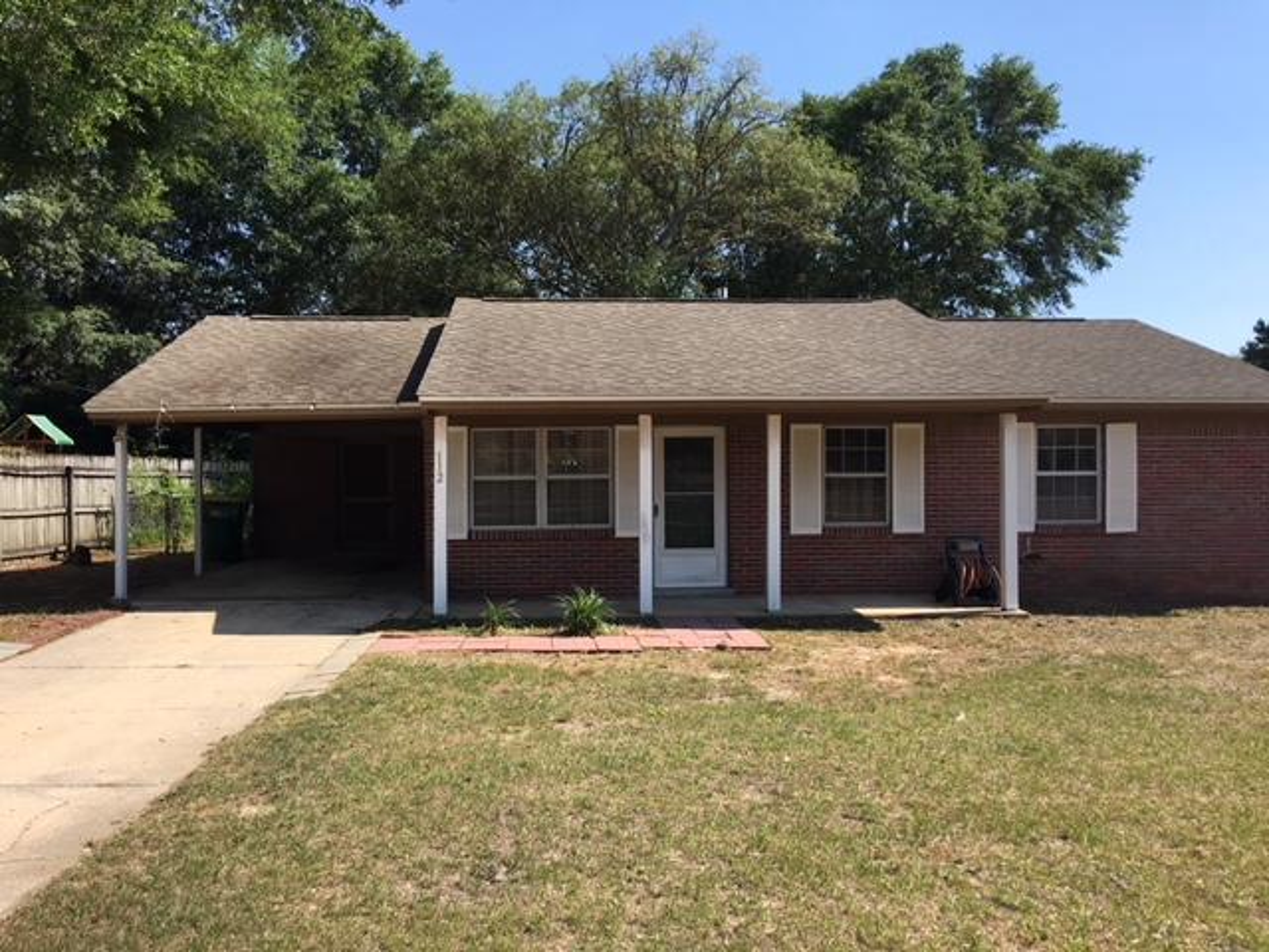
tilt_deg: +2.0
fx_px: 1063
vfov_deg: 48.2
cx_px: 634
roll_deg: +0.1
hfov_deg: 61.7
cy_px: 476
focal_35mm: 29
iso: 25
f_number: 2.2
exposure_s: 1/1115
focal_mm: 4.15
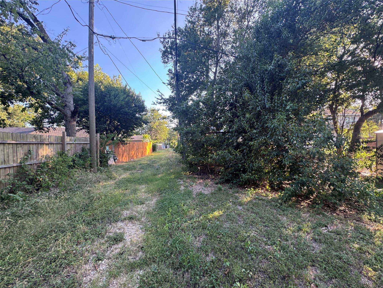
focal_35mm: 14
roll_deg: +0.8
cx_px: 192
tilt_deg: +2.5
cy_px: 144
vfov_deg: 85.7
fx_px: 155
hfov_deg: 102.1
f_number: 2.2
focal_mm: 2.22
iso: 64
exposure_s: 1/99
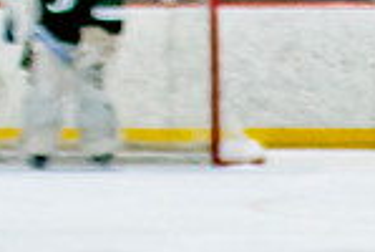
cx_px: 922
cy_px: 487
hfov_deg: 2.7
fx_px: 7765
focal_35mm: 744
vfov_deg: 1.9
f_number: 3.2
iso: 400
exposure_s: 1/640
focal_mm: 70
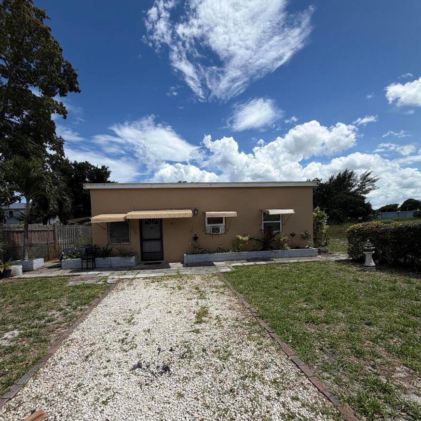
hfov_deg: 84.0
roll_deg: +1.0
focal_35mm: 17
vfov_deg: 83.6
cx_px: 207
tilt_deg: -3.6
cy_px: 237
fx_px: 234
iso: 20
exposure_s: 1/1497
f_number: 2.2
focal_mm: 2.22
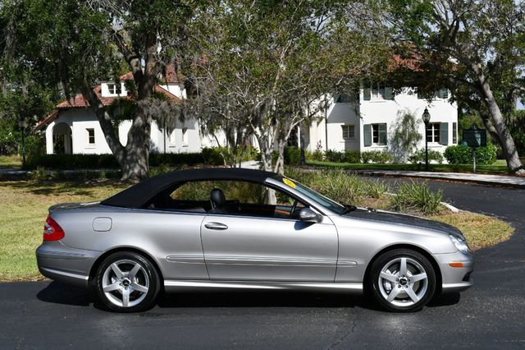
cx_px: 262
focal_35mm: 51
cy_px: 175
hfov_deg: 38.9
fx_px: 743
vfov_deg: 26.5
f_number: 9
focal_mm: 34
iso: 100
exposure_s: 1/400
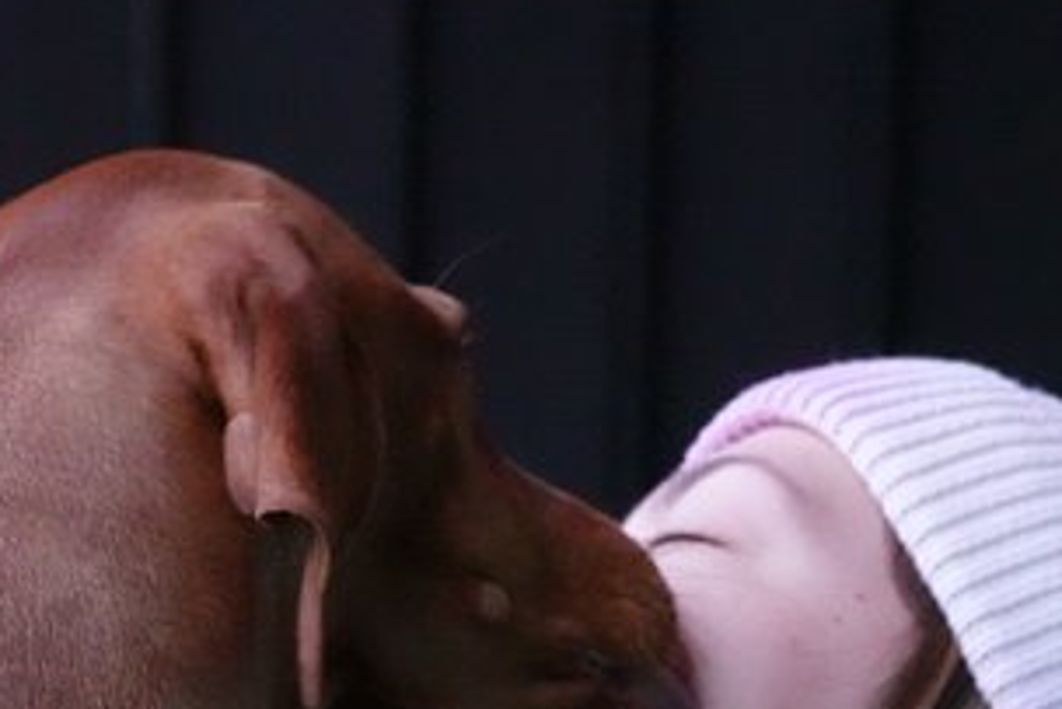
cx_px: 349
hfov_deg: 12.5
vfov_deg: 8.3
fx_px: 4840
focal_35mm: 164
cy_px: 695
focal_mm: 28.54
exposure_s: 1/80
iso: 6400
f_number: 4
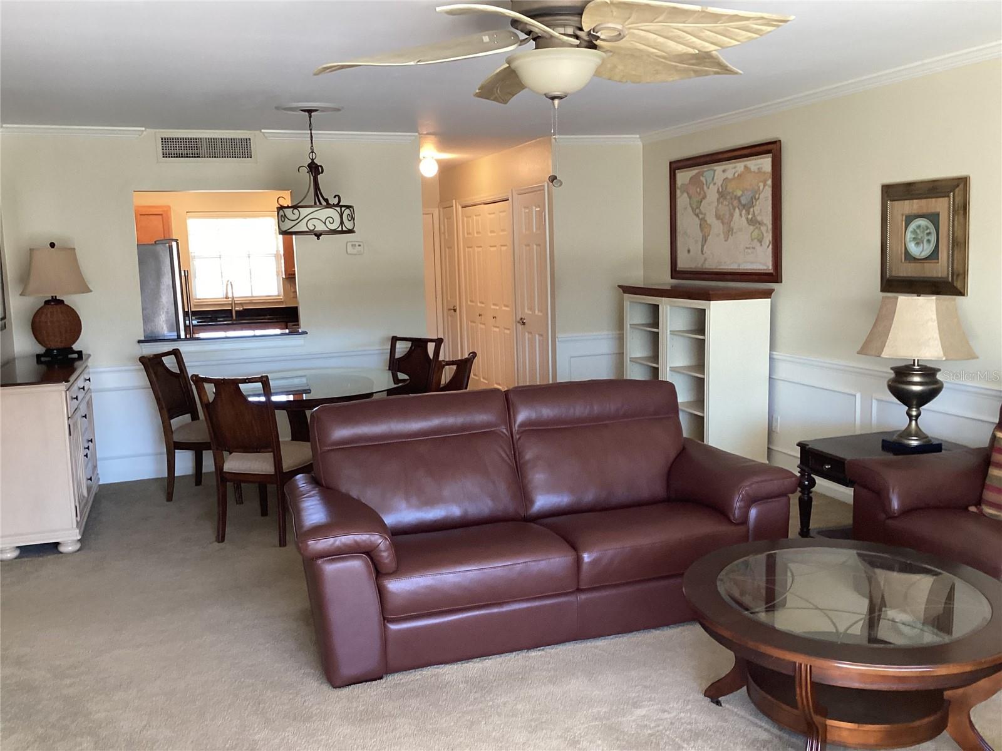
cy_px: 376
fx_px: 897
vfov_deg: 45.4
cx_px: 501
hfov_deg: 58.4
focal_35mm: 31
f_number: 2.4
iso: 250
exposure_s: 1/60
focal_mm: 3.3
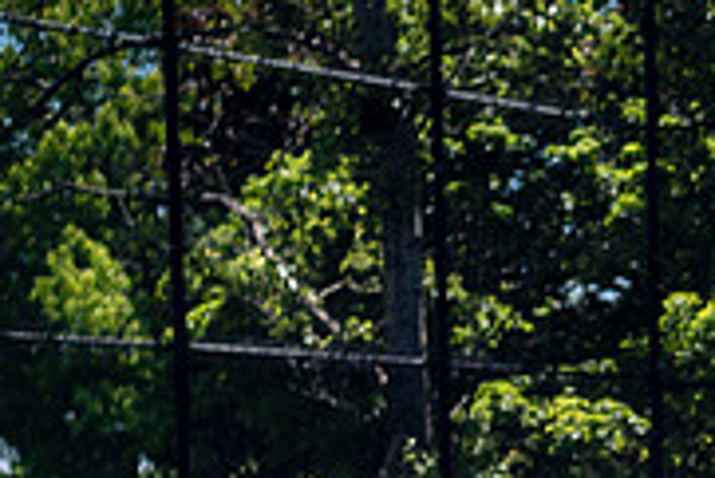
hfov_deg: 13.8
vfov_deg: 9.6
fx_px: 2743
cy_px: 768
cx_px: 1107
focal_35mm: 138
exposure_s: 1/2500
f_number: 4
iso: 200
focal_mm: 35
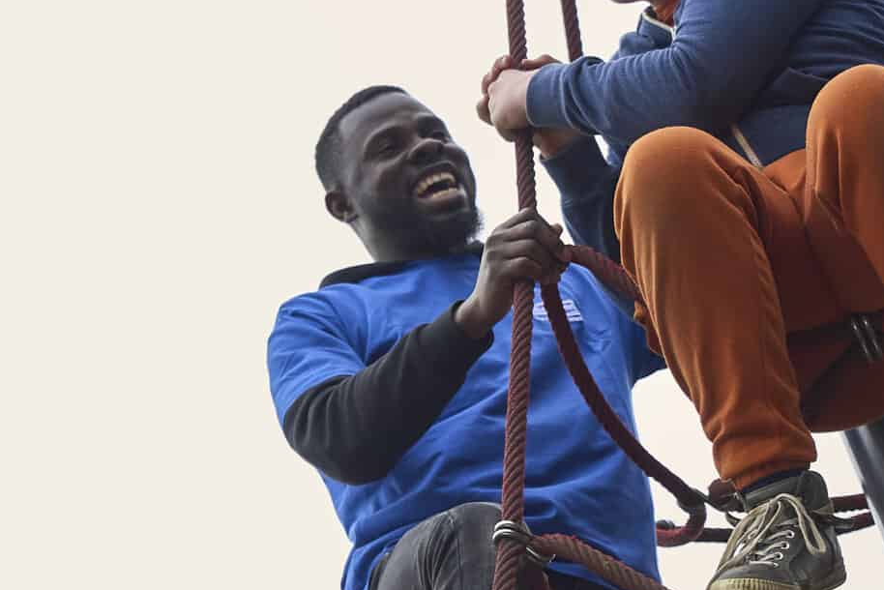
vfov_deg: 7.5
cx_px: 170
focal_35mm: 182
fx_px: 4470
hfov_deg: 11.3
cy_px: 560
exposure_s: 1/400
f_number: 3.5
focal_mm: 65
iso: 800
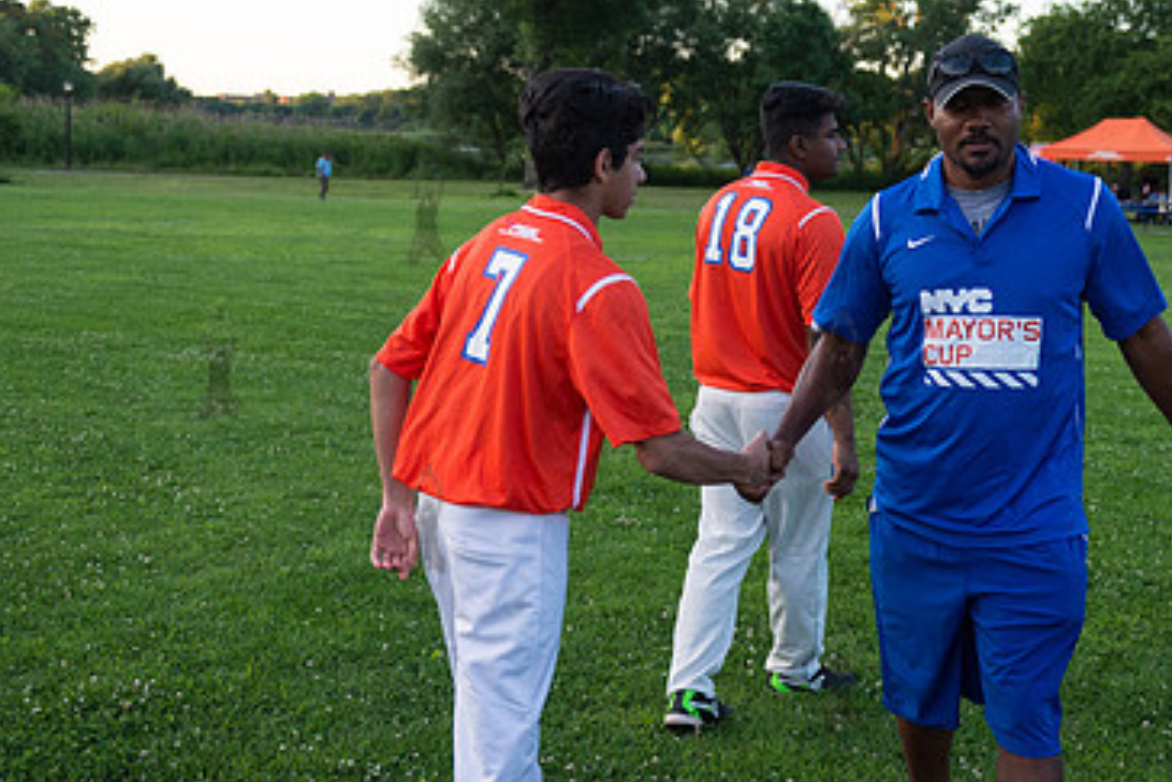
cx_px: 840
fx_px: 1661
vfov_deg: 26.5
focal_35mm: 51
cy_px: 362
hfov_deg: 38.1
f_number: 2.8
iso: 1600
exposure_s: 1/2000
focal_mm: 32
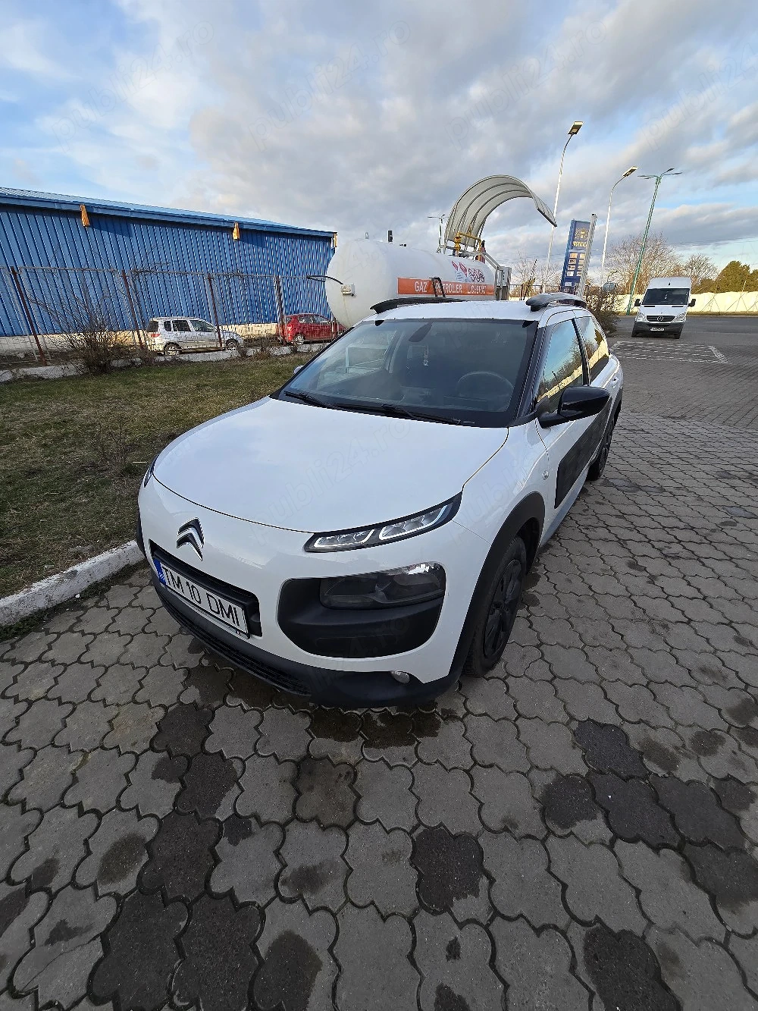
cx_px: 379
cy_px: 506
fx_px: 379
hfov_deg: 89.9
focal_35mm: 13
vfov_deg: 106.2
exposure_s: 1/476
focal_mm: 2.2
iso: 50
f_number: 2.2
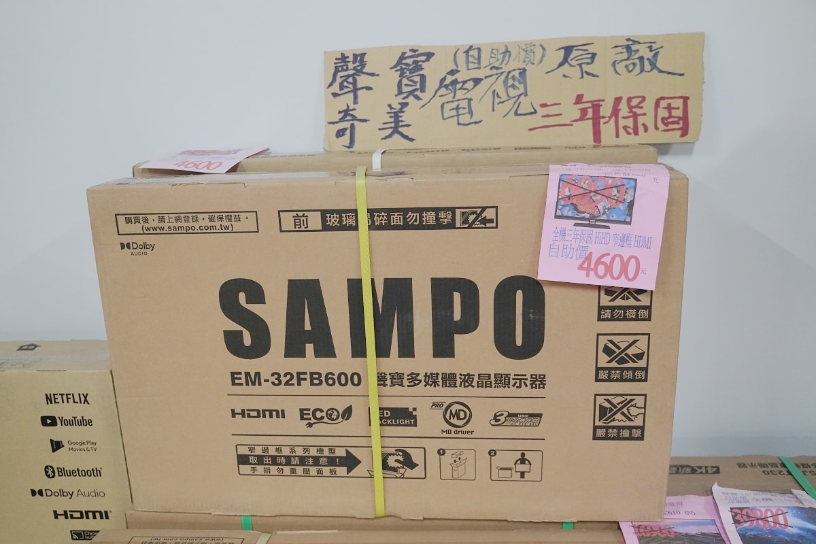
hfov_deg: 57.2
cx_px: 408
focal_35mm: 33
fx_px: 748
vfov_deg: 40.0
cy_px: 272
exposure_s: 1/160
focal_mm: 33
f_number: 2.8
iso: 4000
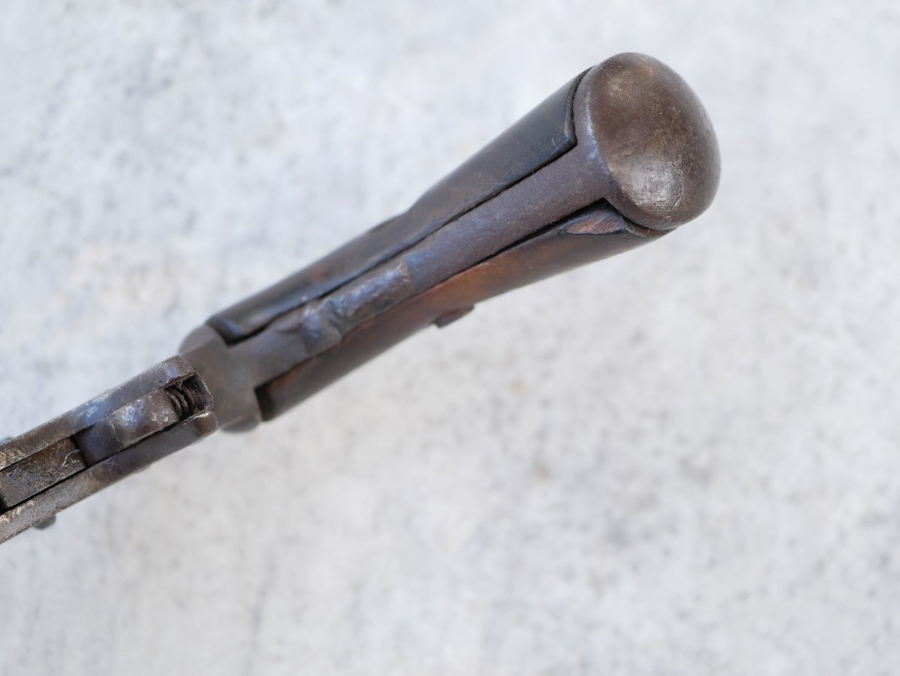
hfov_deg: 32.2
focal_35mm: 60
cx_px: 450
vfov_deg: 24.4
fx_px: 1561
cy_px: 338
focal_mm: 30
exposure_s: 1/125
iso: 400
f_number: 3.5
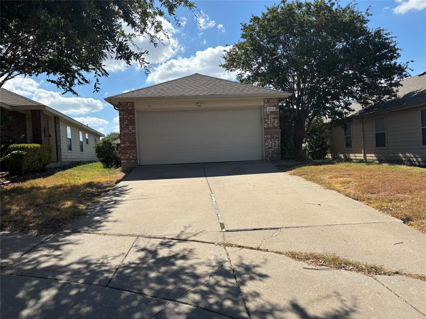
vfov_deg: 53.1
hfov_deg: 67.3
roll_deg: +3.7
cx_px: 213
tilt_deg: -0.9
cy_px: 160
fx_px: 320
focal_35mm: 26
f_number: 1.6
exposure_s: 1/4082
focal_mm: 5.96
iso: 50
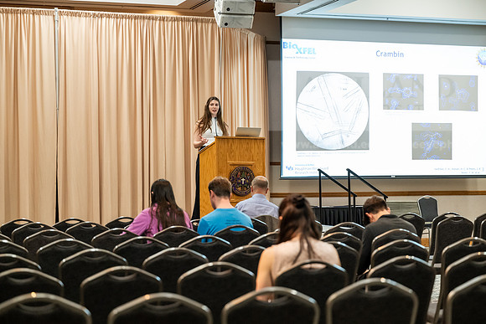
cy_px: 162
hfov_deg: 26.3
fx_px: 1040
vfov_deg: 17.7
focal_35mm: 77
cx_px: 243
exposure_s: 1/200
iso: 2500
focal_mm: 77
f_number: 3.2
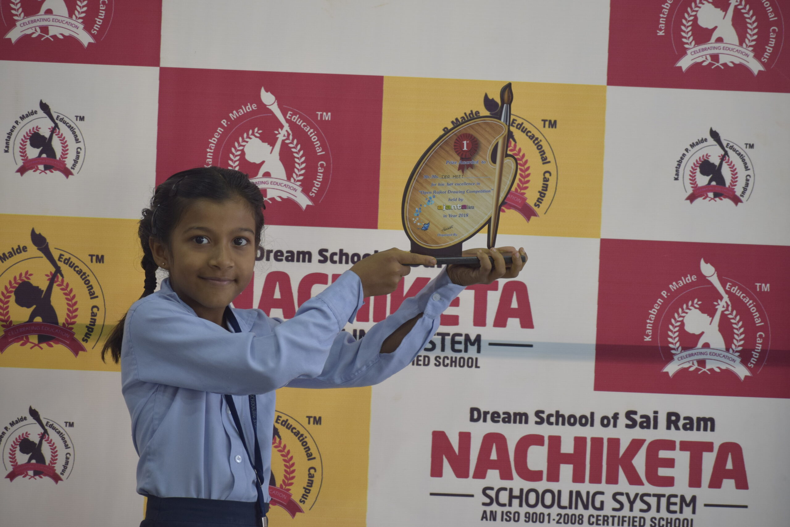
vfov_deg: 7.5
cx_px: 395
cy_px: 264
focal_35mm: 183
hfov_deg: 11.2
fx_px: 4016
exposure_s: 1/60
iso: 560
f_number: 4.8
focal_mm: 122
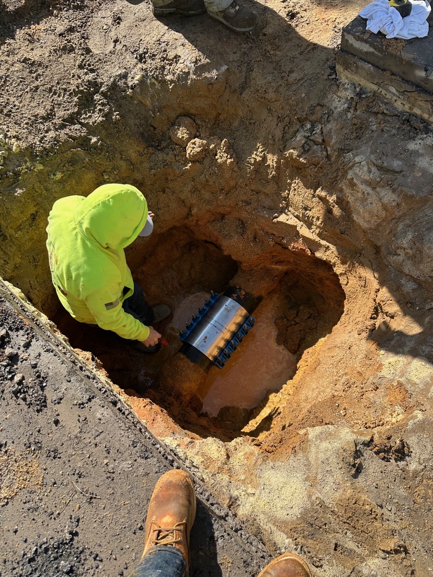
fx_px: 400
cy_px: 288
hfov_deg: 56.8
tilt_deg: -66.5
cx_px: 216
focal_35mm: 24
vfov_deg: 71.6
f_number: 1.78
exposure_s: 1/1412
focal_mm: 6.86
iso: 80
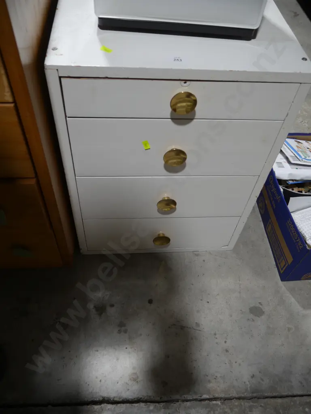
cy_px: 207
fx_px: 335
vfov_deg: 63.4
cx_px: 156
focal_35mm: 28
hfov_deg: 49.7
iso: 200
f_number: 3.5
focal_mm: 14
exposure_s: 1/100
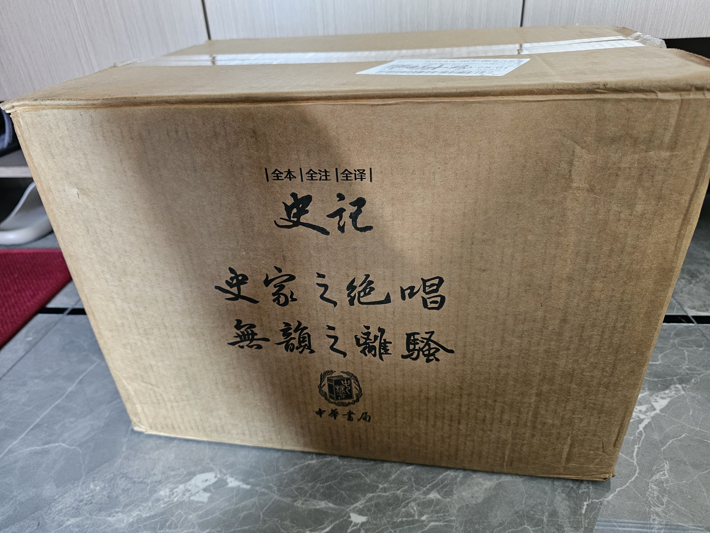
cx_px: 355
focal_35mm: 23
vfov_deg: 58.9
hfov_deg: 73.9
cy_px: 266
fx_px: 472
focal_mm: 6.3
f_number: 1.7
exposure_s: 1/33.3
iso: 640
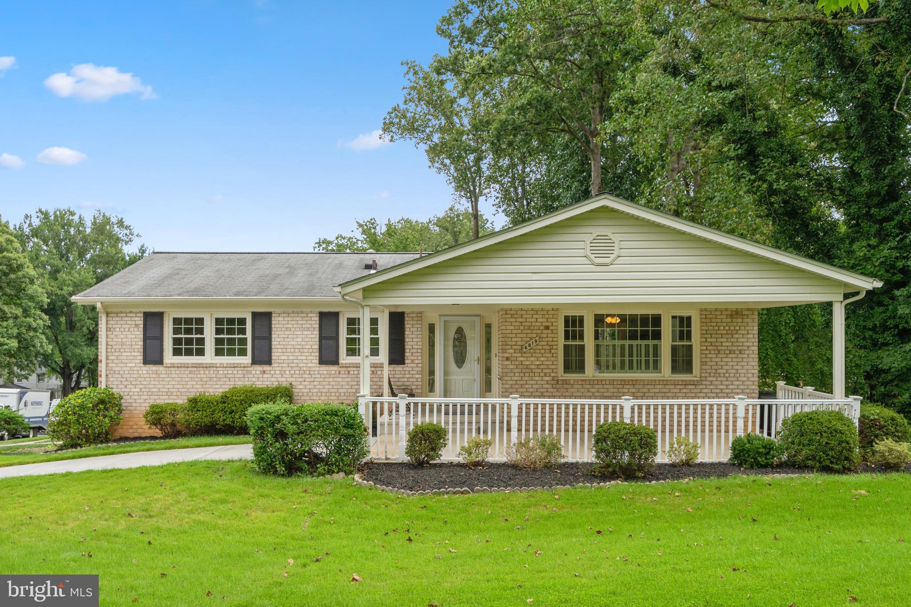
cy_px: 304
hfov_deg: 60.3
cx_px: 456
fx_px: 784
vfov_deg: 42.3
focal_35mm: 31
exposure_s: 1/500
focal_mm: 31
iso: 500
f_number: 8
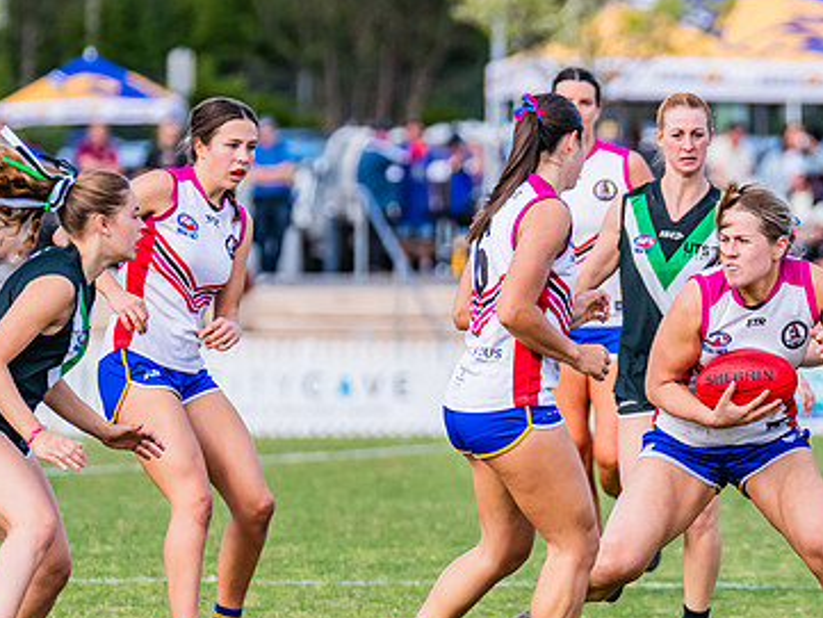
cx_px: 783
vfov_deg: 2.5
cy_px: 385
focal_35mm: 605
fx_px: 14389
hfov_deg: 3.3
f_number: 5.6
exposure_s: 1/1600
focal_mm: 290
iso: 800
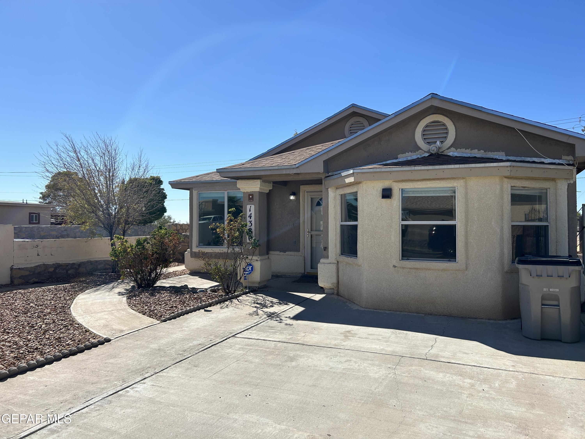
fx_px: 439
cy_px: 220
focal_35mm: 26
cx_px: 292
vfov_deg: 53.1
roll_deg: -0.4
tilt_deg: +1.0
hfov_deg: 67.3
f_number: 1.5
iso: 50
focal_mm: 5.7
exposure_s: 1/5587
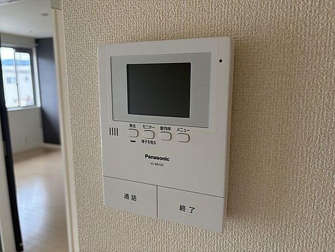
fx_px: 252
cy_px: 126
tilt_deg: -9.6
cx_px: 168
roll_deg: +0.5
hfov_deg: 67.3
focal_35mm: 26
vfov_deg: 53.1
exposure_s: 1/96
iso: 125
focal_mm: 5.96
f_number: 1.6
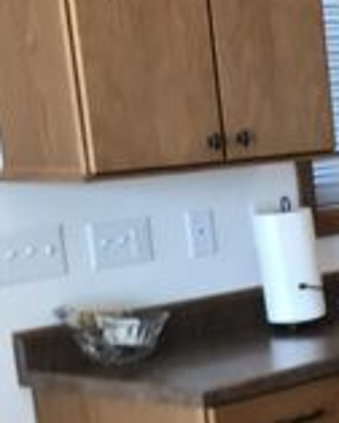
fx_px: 1452
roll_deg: +1.1
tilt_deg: -9.7
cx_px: 892
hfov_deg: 10.7
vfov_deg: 16.5
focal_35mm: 116
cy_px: 310
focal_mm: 3.99
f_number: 1.8
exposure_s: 1/60
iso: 25
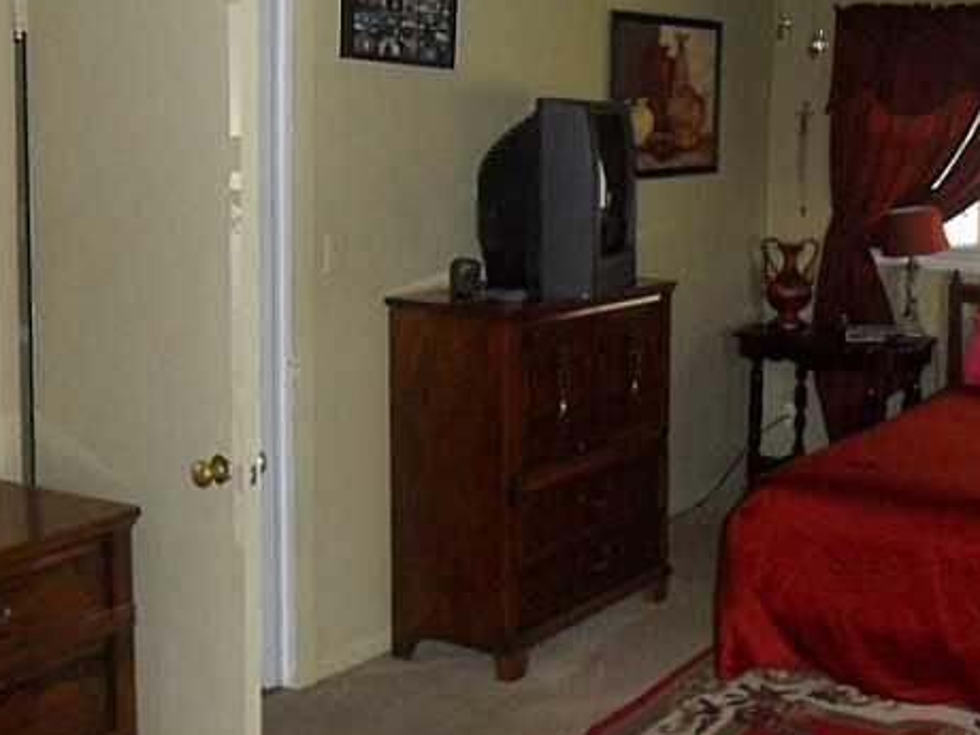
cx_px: 829
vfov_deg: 30.6
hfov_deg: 38.4
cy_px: 243
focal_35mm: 47
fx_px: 1331
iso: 400
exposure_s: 1/45
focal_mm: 4.9
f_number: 3.5
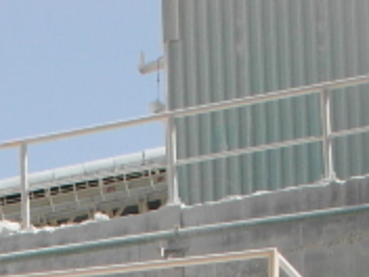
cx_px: -254
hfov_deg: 6.4
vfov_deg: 4.7
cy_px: 768
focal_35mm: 303
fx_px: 3230
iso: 100
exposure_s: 1/750
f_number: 4.2
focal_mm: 9.2
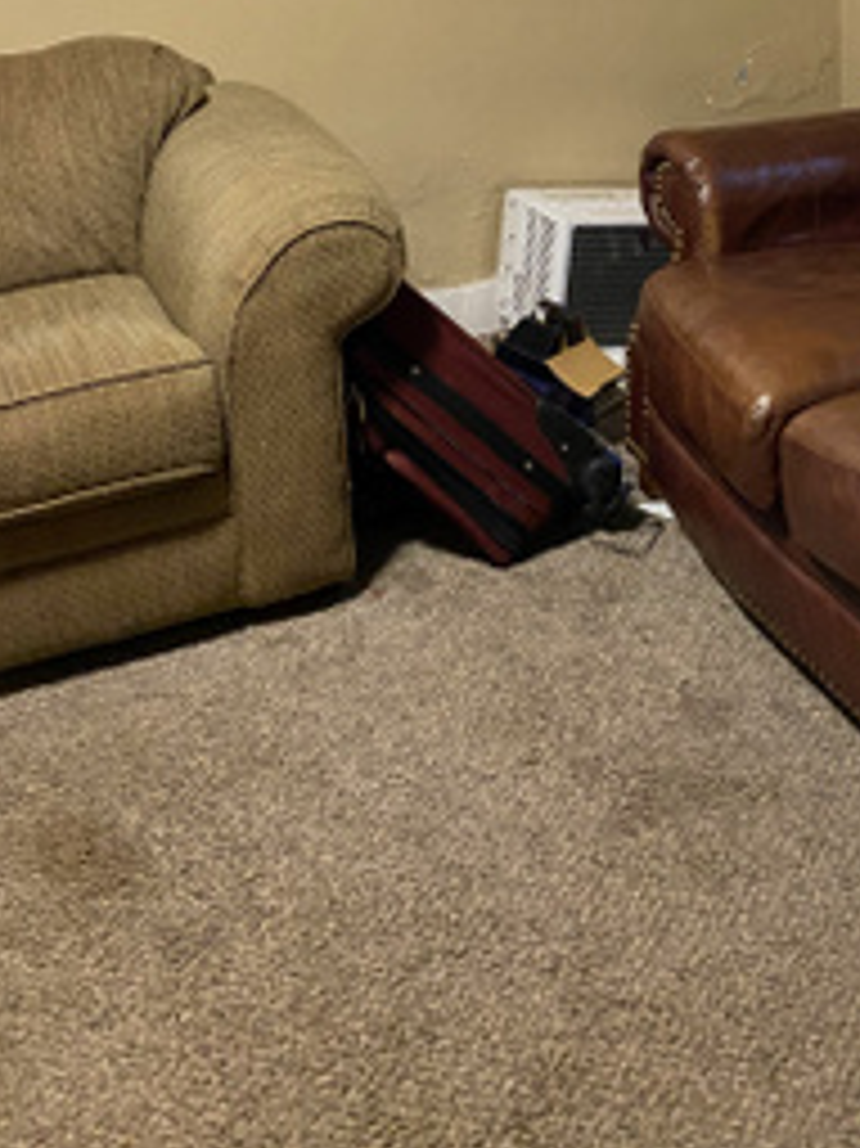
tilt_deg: -16.4
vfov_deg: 36.4
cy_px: 108
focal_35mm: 49
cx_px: 585
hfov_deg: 29.4
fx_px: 1625
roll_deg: +2.6
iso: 500
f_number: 1.8
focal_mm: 4.25
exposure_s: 1/40
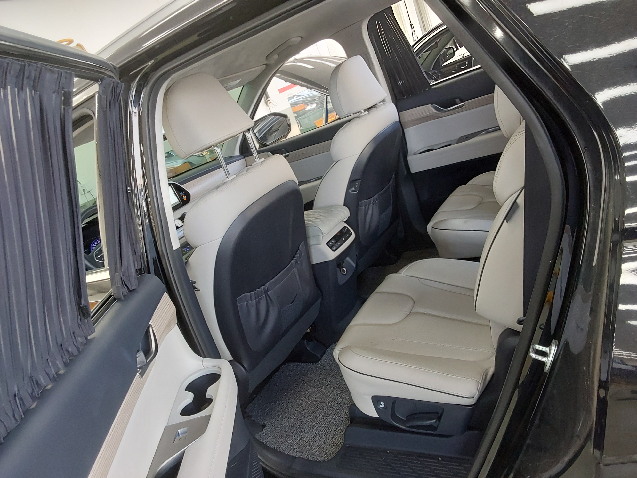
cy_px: 239
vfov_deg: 49.7
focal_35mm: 28
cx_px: 318
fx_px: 515
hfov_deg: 63.4
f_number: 1.9
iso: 125
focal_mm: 2.91
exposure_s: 1/60
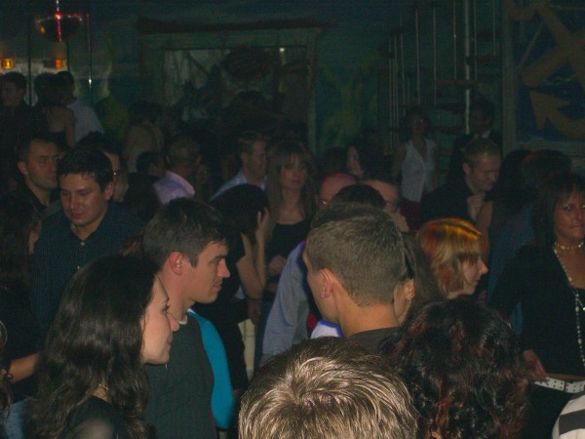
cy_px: 220
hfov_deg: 20.7
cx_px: 292
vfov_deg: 15.6
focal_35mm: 95
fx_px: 1605
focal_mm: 19.7
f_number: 4.8
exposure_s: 1/60
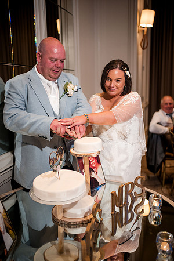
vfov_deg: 54.4
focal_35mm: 35
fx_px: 254
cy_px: 130
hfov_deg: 37.9
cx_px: 87
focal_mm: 35
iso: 800
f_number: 1.8
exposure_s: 1/250
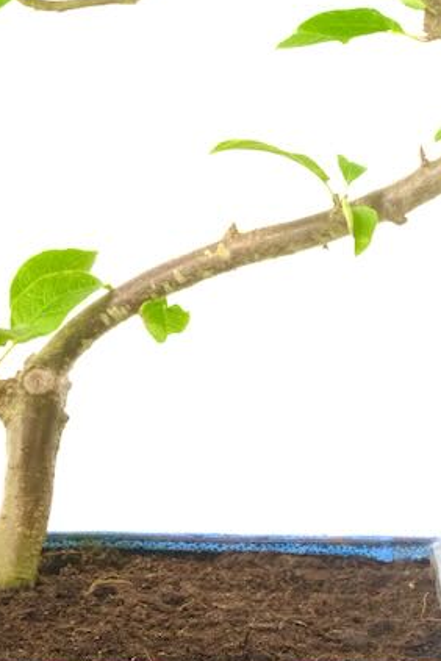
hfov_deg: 5.5
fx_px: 4612
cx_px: 109
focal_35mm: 251
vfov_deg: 8.2
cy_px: -45
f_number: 11
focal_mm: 55
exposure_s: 1/13
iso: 1600
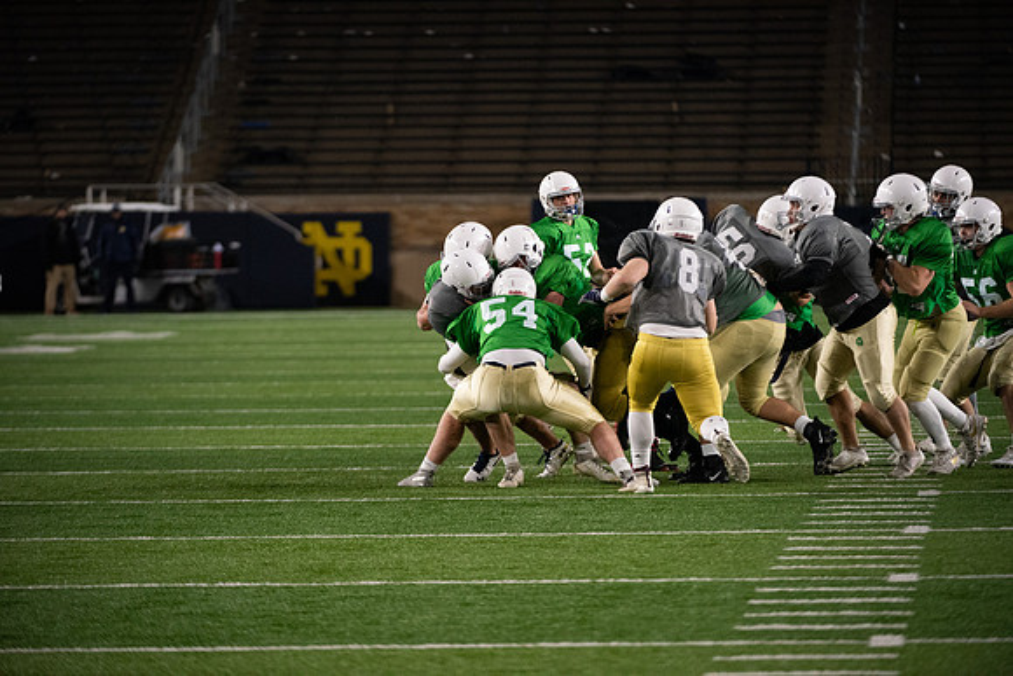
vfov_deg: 5.1
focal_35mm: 270
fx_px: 7599
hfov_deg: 7.6
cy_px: 338
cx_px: 506
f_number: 4
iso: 4000
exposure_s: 1/500
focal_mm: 270
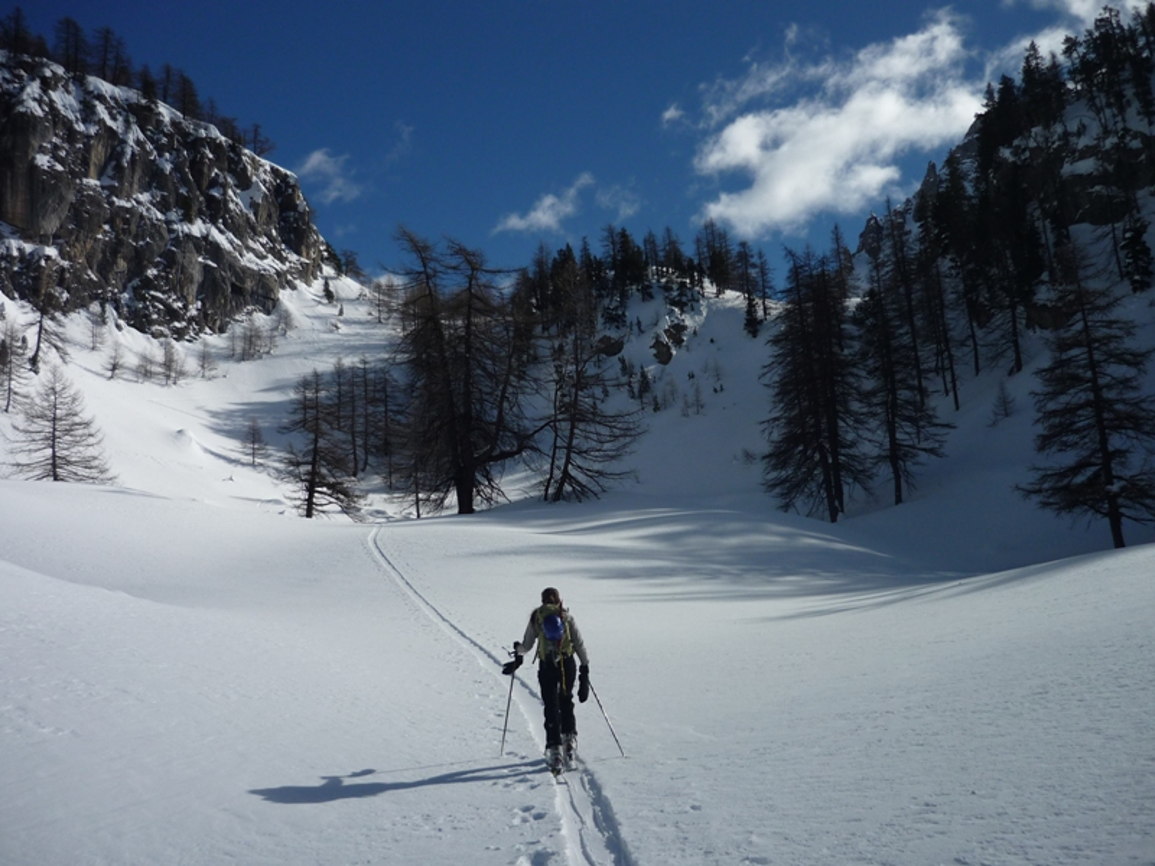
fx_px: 1101
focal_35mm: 33
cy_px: 433
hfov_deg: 55.4
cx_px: 578
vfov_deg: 42.9
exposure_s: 1/500
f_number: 8
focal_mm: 5.5
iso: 100
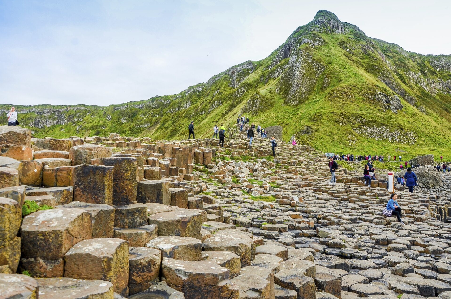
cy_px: 153
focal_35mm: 28
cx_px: 226
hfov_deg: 65.6
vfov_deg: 46.2
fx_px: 350
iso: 250
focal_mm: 18
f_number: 7.1
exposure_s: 1/250
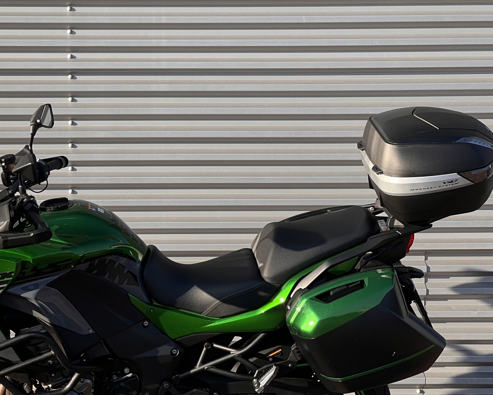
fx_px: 1692
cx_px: 140
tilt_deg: -5.7
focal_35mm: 116
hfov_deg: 16.5
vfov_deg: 13.3
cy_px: 284
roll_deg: +0.8
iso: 32
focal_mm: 9
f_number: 2.8
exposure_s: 1/247
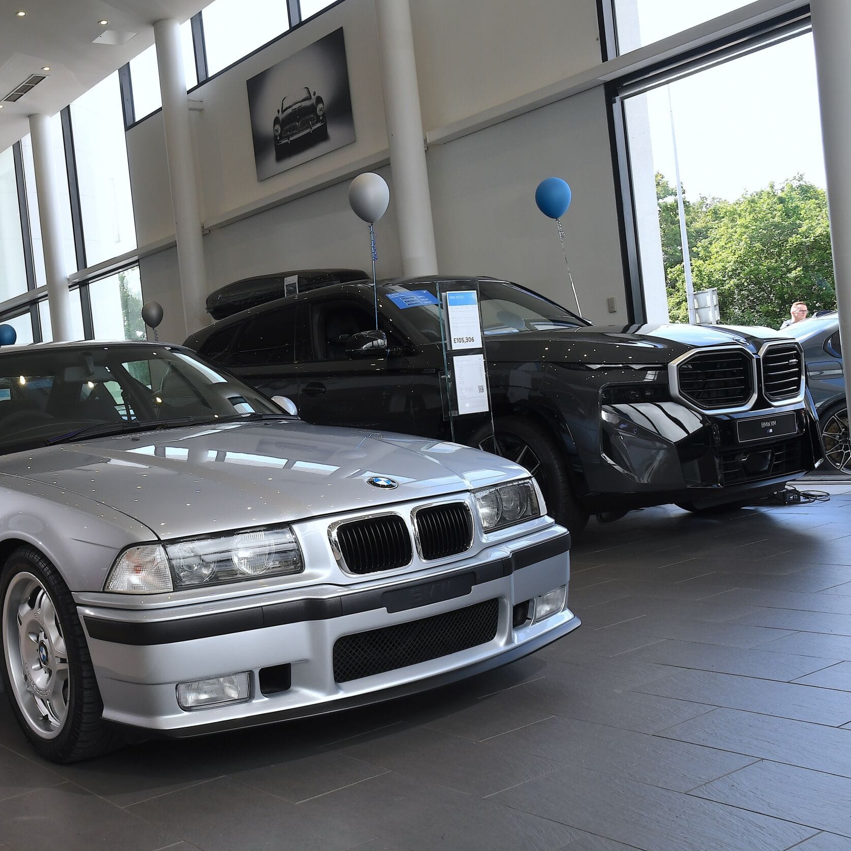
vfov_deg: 42.8
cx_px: 207
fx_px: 1085
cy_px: 424
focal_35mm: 39
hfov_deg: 41.5
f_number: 10
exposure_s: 1/100
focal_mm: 20
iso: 400
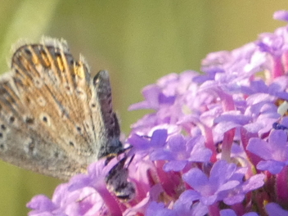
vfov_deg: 1.0
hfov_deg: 1.4
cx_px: 238
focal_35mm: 1453
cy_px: 212
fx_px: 12089
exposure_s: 1/100
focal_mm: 107.6
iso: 250
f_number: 5.6
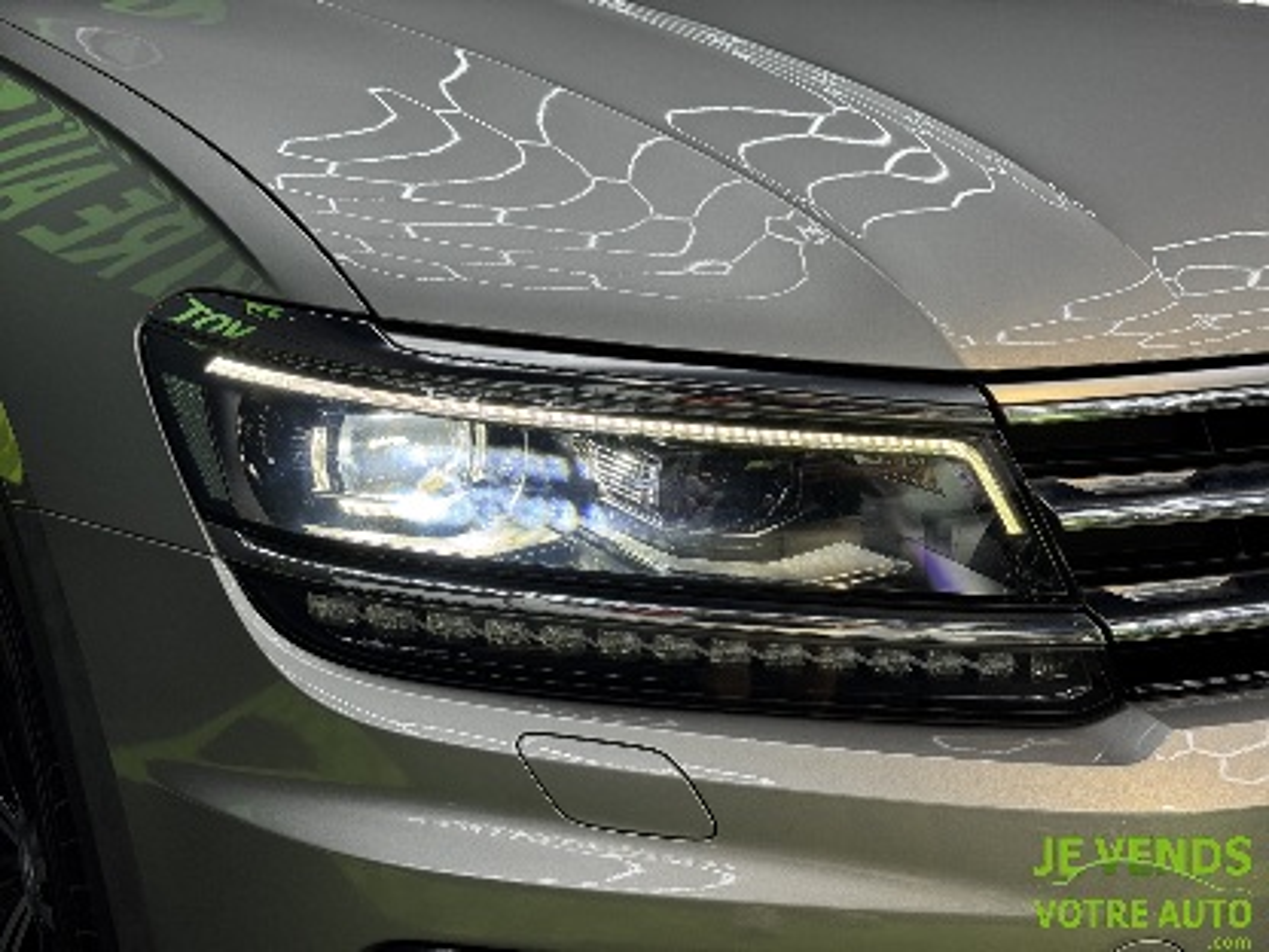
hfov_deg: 39.7
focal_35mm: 48
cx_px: 634
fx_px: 1760
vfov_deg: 30.3
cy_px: 476
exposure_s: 1/95
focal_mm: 6.76
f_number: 1.78
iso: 64
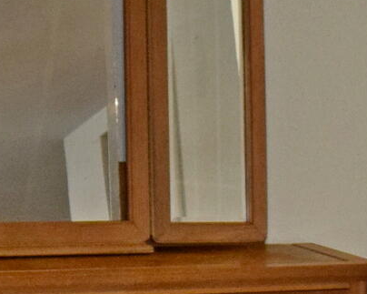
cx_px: 97
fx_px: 2042
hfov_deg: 10.3
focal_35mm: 188
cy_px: 256
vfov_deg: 8.2
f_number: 3.5
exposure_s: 1/60
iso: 1600
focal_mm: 18
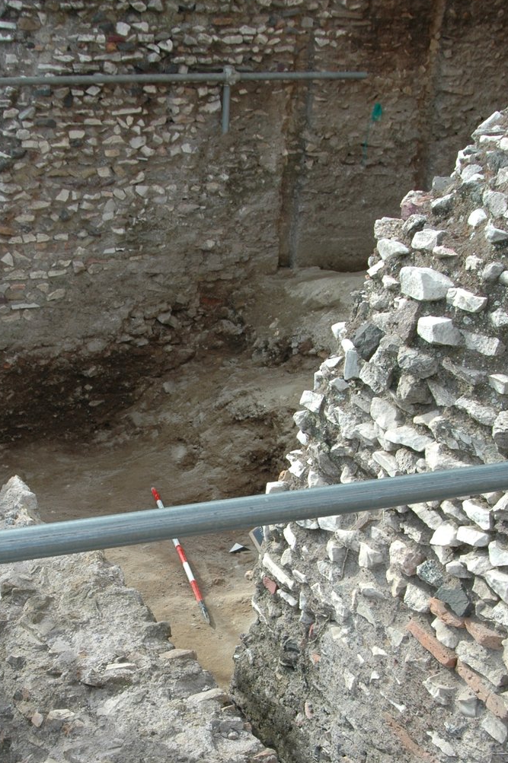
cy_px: 512
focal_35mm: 54
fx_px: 1145
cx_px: 153
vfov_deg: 36.5
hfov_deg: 24.8
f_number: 7.1
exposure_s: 1/200
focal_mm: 24
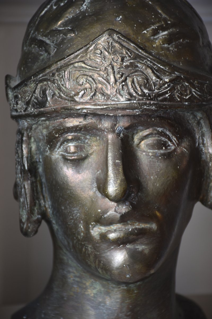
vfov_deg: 11.8
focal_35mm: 174
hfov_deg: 7.9
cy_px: 160
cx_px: 106
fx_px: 1537
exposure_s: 1.6
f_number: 5.6
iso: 100
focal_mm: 116
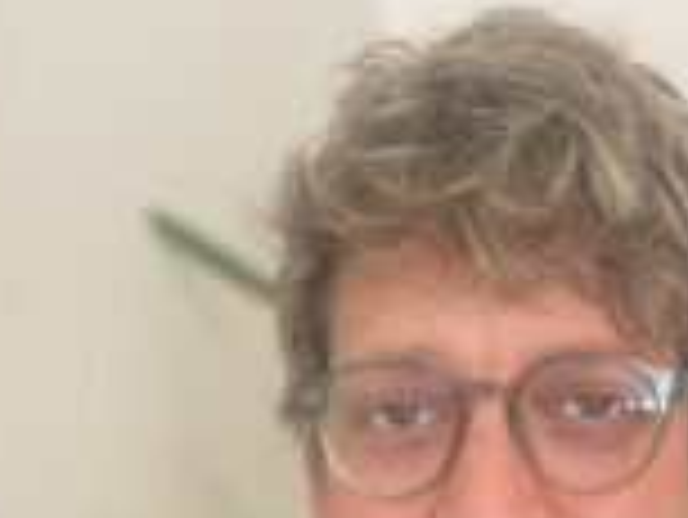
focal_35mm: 68
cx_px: 535
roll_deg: +0.1
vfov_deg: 19.9
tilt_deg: -13.2
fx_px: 1353
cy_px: 676
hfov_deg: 28.0
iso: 200
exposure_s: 1/60
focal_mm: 4.2
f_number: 1.6
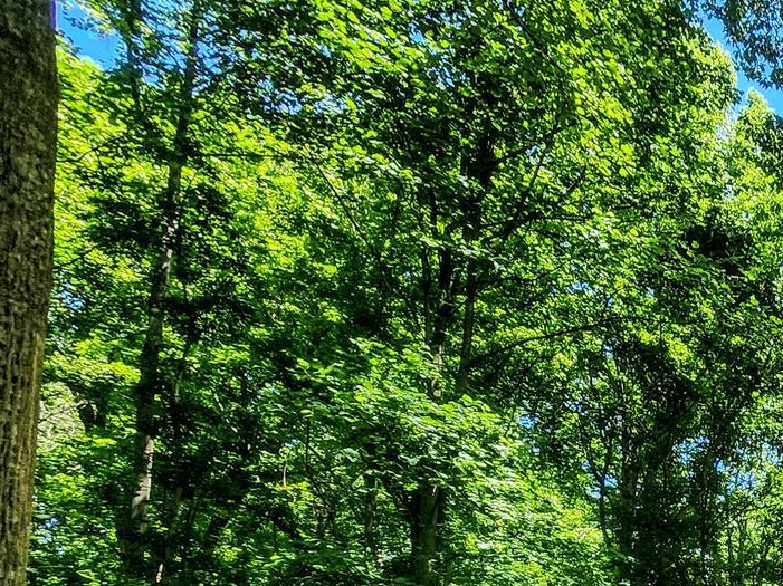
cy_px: 767
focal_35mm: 38
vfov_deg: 29.9
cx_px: 1131
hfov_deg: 30.7
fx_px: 859
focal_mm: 2.2
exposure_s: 1/303
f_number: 2.2
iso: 50
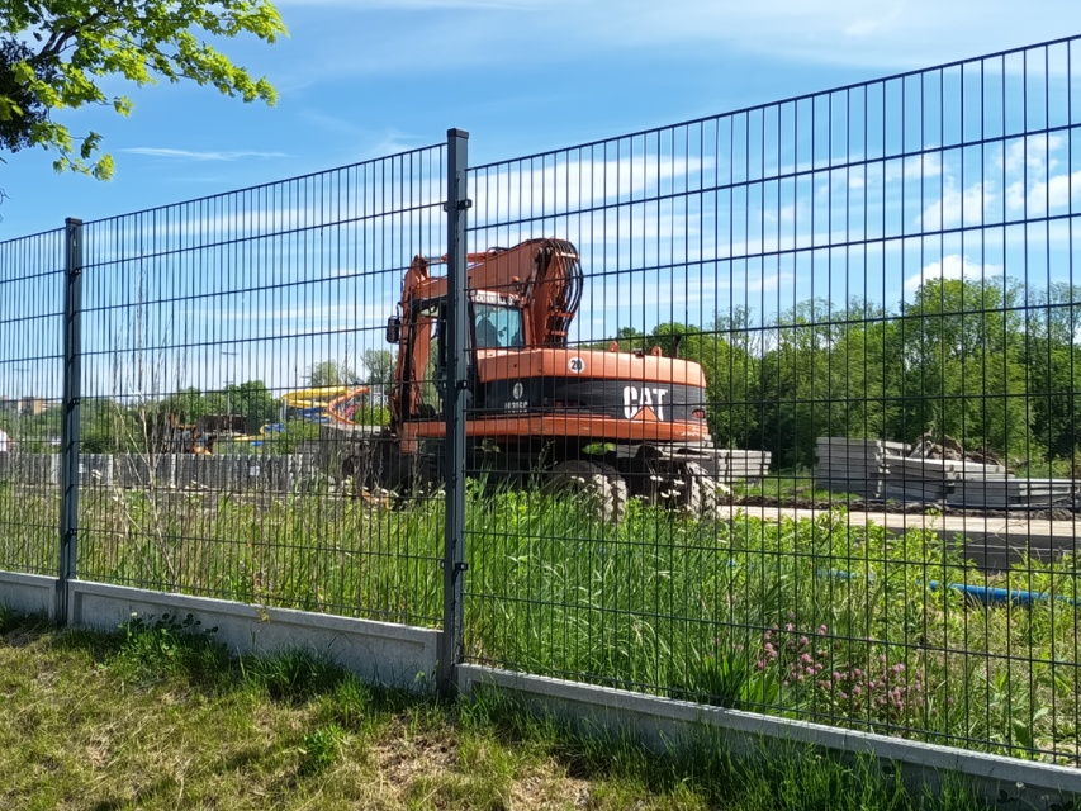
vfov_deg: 35.1
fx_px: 1281
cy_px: 406
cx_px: 540
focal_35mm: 41
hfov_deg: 45.8
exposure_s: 1/449
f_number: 1.7
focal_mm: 5.27
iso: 50
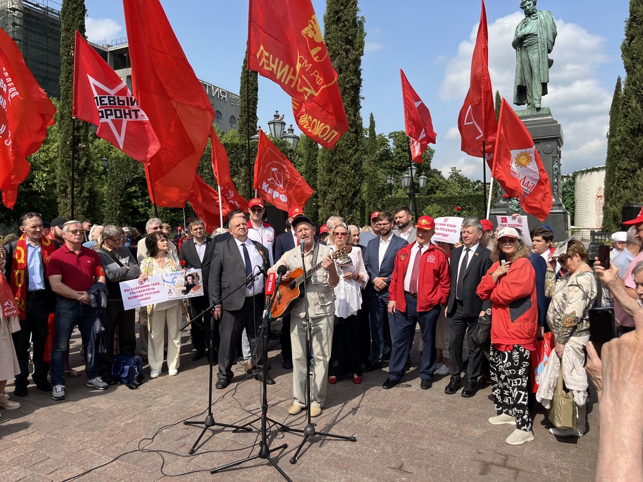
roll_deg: +0.7
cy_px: 241
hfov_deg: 67.3
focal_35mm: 26
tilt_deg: -1.3
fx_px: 483
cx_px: 322
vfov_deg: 53.1
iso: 50
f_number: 1.6
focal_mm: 5.1
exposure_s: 1/3623
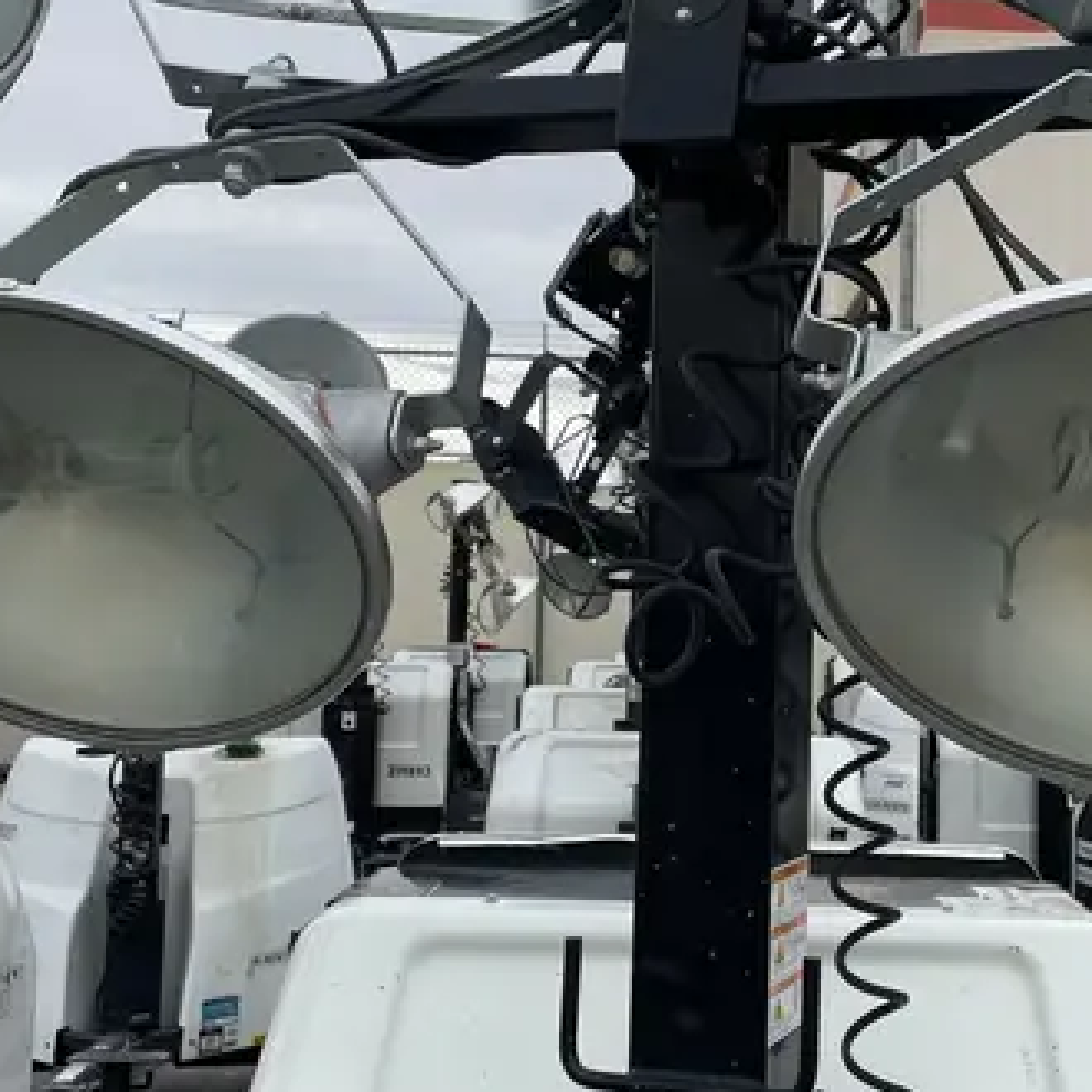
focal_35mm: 51
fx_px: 1820
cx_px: 778
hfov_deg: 32.9
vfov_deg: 33.3
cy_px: 445
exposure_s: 1/2747
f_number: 1.6
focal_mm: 4.2
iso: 50
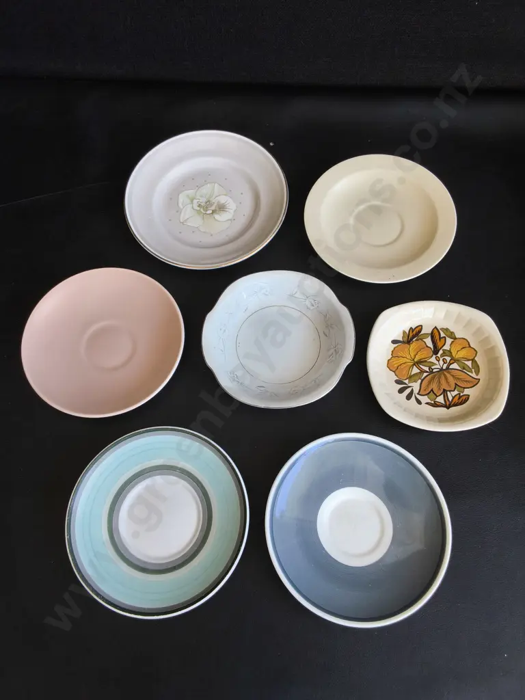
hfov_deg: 51.4
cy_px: 350
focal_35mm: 27
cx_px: 262
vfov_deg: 65.3
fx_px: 546
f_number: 2
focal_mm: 2.87
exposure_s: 1/100
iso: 64
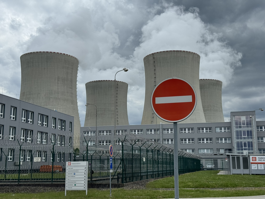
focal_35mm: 48
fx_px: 367
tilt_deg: +10.4
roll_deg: +0.8
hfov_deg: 39.7
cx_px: 132
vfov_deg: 30.3
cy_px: 100
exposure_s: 1/5848
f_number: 1.78
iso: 64
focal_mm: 6.76
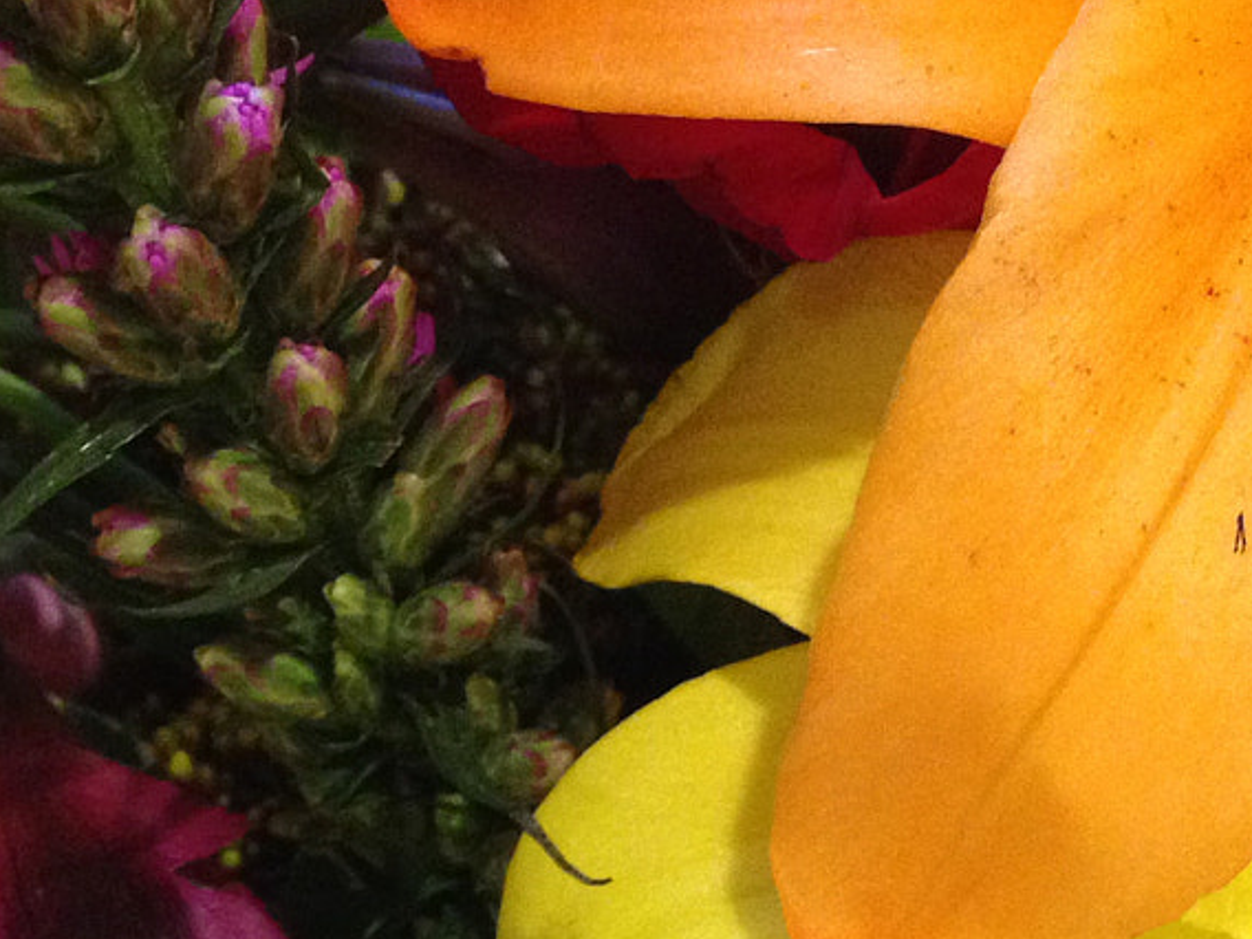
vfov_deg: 15.9
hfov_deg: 20.9
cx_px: 968
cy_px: 555
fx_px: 3364
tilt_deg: -14.8
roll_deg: +3.2
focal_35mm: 93
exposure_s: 1/17
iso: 320
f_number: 2.4
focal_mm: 4.12
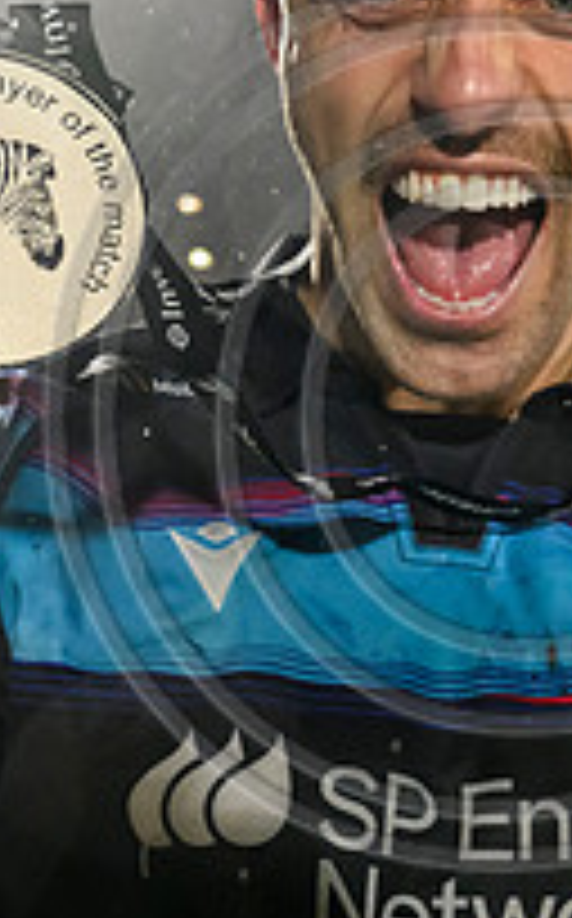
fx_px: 2026
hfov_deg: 15.9
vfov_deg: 25.5
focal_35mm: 81
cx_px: 466
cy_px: 414
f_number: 4.5
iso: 5000
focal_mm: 24
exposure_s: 1/1250
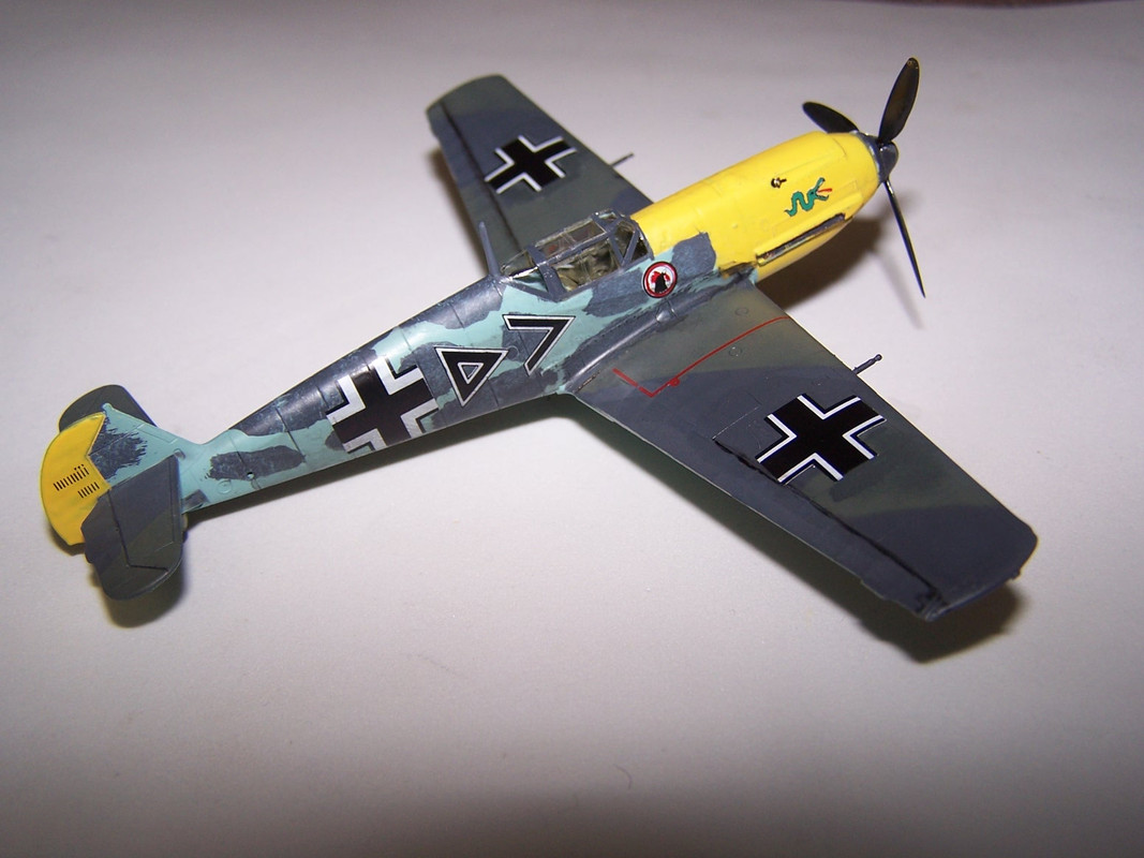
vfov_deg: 37.7
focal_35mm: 38
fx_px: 1256
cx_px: 572
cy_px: 429
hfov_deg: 49.0
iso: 80
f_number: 2.8
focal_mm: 6.3
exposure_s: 1/60
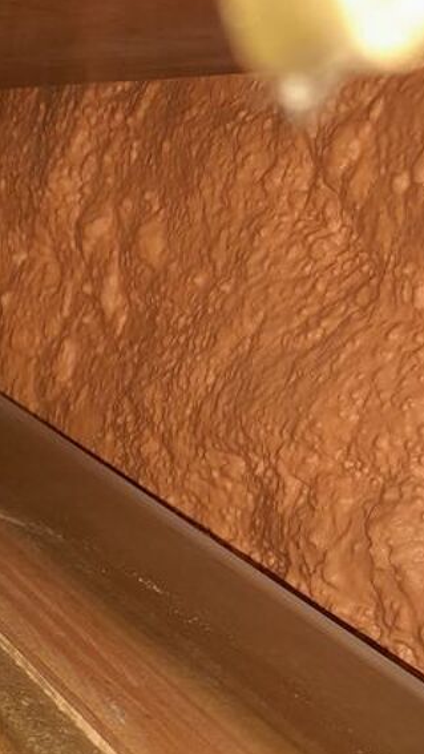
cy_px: 797
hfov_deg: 16.9
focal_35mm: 64
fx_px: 1279
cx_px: -231
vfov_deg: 30.0
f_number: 2
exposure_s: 1/50
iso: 80
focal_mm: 4.6
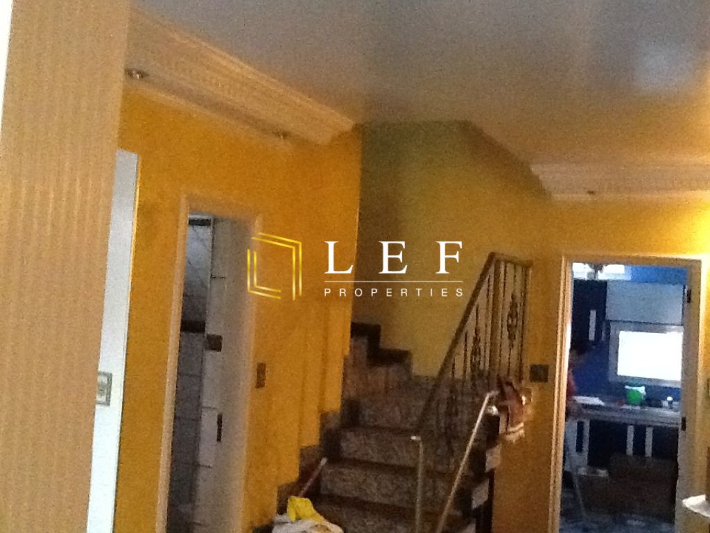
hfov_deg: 42.9
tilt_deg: +0.4
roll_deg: -1.5
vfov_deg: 32.9
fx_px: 902
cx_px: 355
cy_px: 266
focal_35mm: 44
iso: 640
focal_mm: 2.03
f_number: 2.4
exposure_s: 1/15
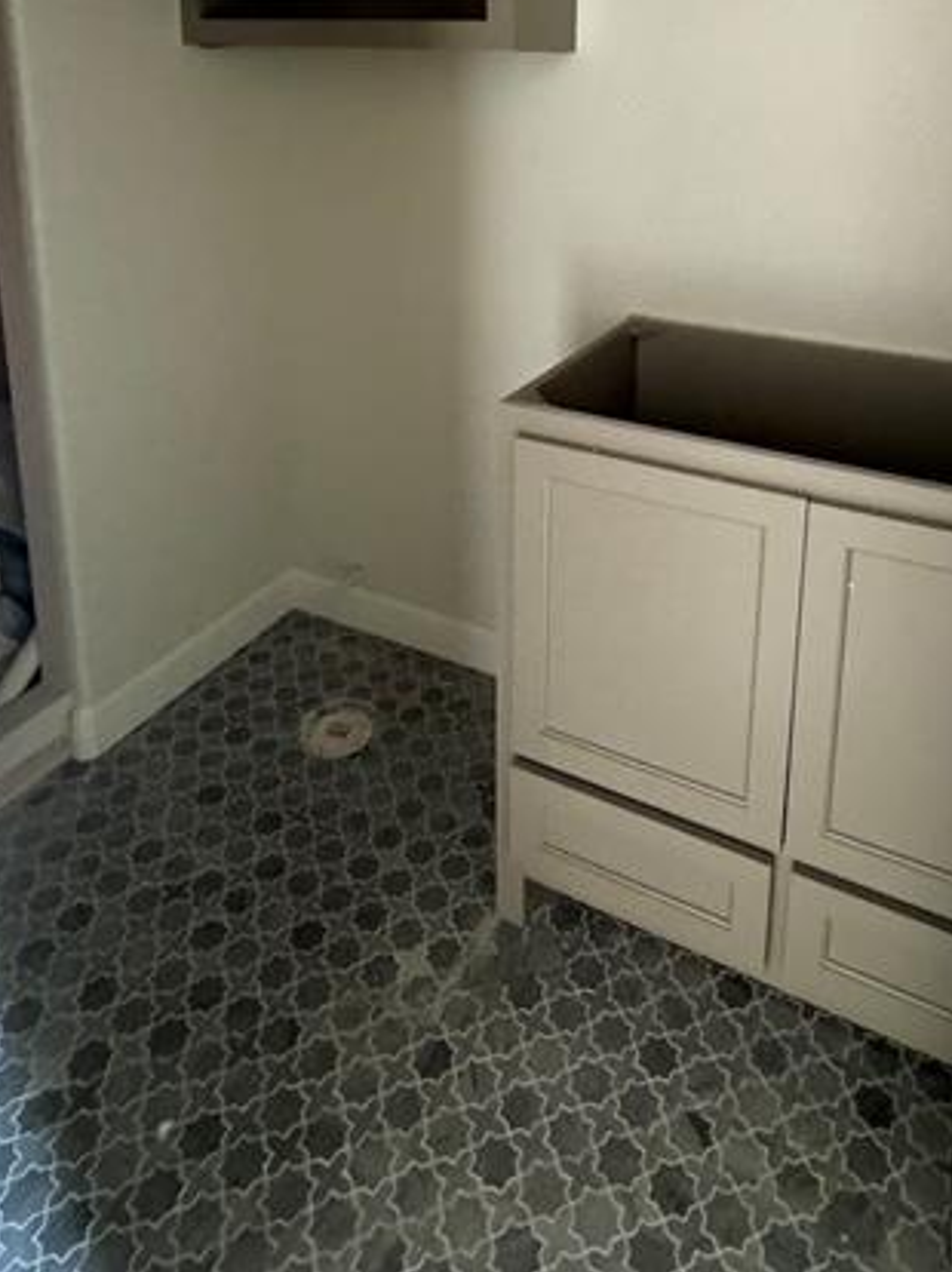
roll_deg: +1.4
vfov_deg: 61.4
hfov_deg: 52.7
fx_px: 954
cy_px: 243
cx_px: 568
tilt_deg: -11.8
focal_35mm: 26
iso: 1000
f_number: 2.2
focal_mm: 2.22
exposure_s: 1/60
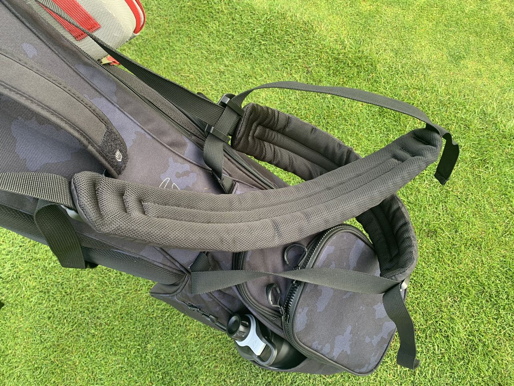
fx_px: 386
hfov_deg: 67.3
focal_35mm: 26
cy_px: 193
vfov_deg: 53.1
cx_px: 257
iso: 40
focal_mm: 4.25
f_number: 1.8
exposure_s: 1/121
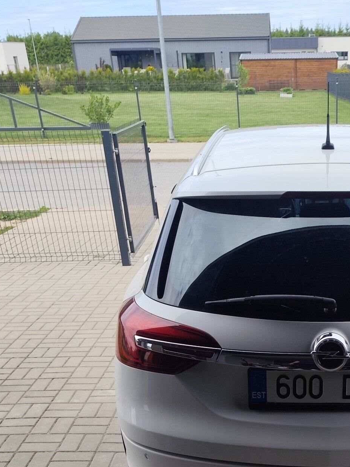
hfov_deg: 29.2
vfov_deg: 35.7
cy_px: 469
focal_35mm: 48
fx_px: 647
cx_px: 307
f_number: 1.65
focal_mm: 6.19
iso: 50
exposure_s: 1/669
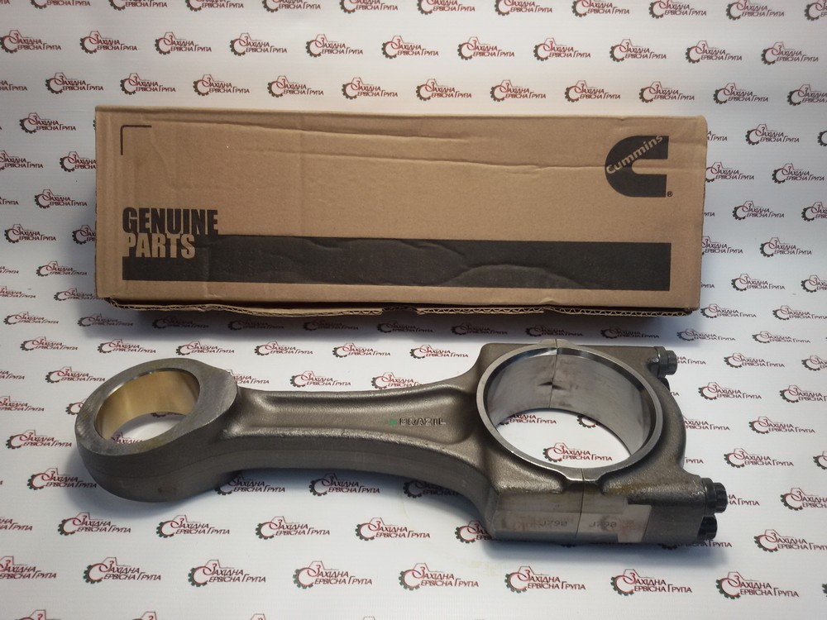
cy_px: 310
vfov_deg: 45.4
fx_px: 741
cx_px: 414
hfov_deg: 58.4
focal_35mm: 31
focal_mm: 2.93
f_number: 2.4
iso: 50
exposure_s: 1/50
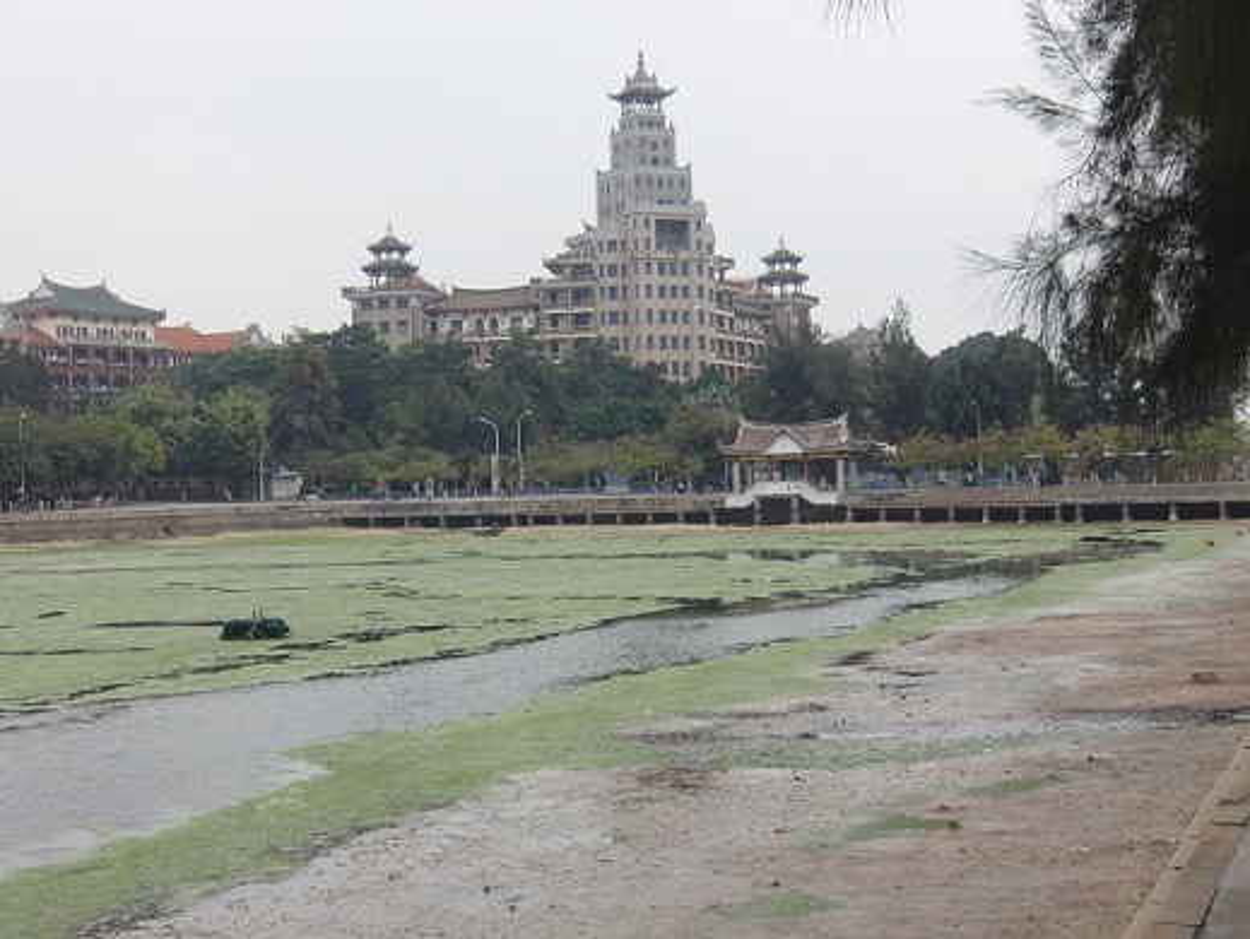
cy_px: 470
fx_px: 2024
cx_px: 625
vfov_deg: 26.1
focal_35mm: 56
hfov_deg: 34.3
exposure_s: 1/160
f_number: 4.2
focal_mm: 9.8
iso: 100
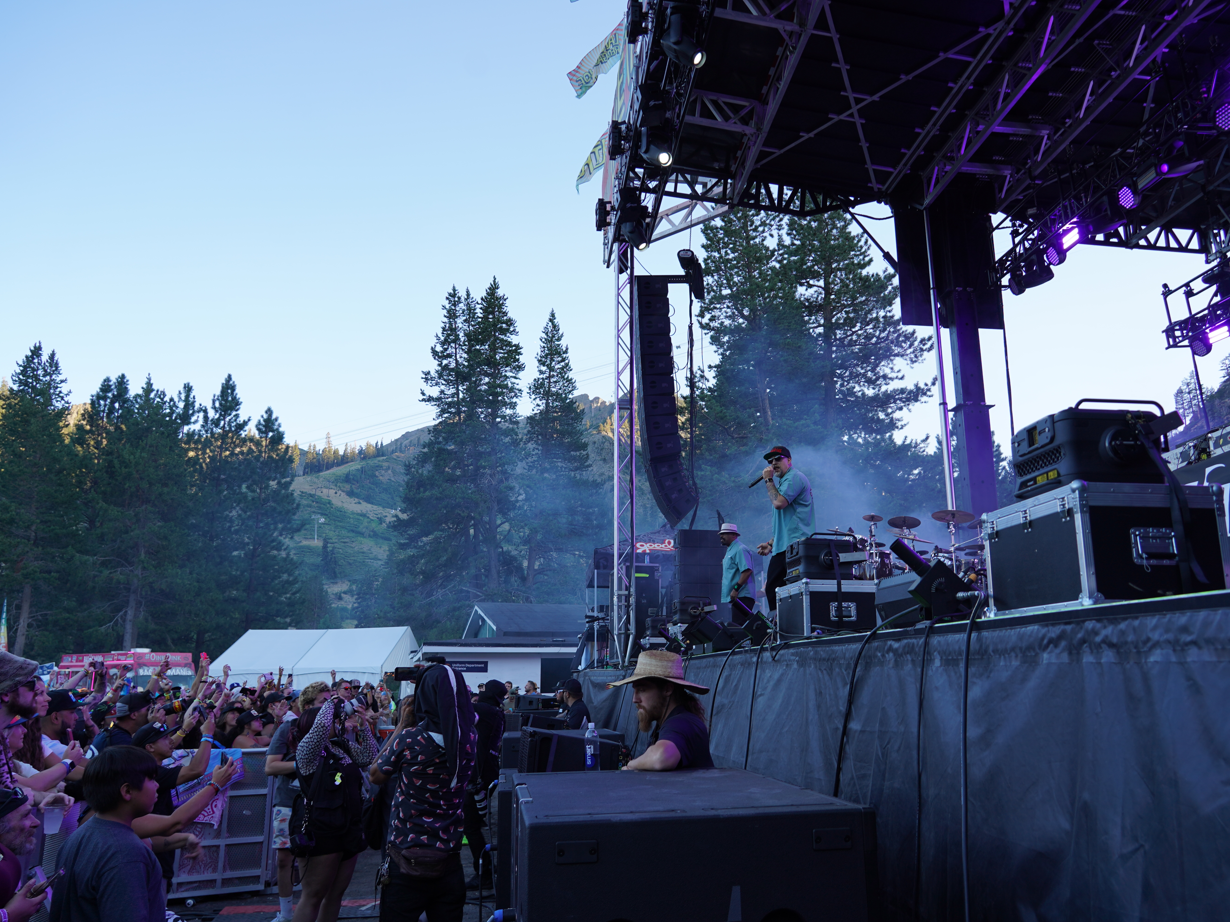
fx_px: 924
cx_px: 646
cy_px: 461
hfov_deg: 67.3
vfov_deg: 53.1
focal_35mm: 26
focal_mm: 24
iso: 100
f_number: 4.5
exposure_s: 1/80
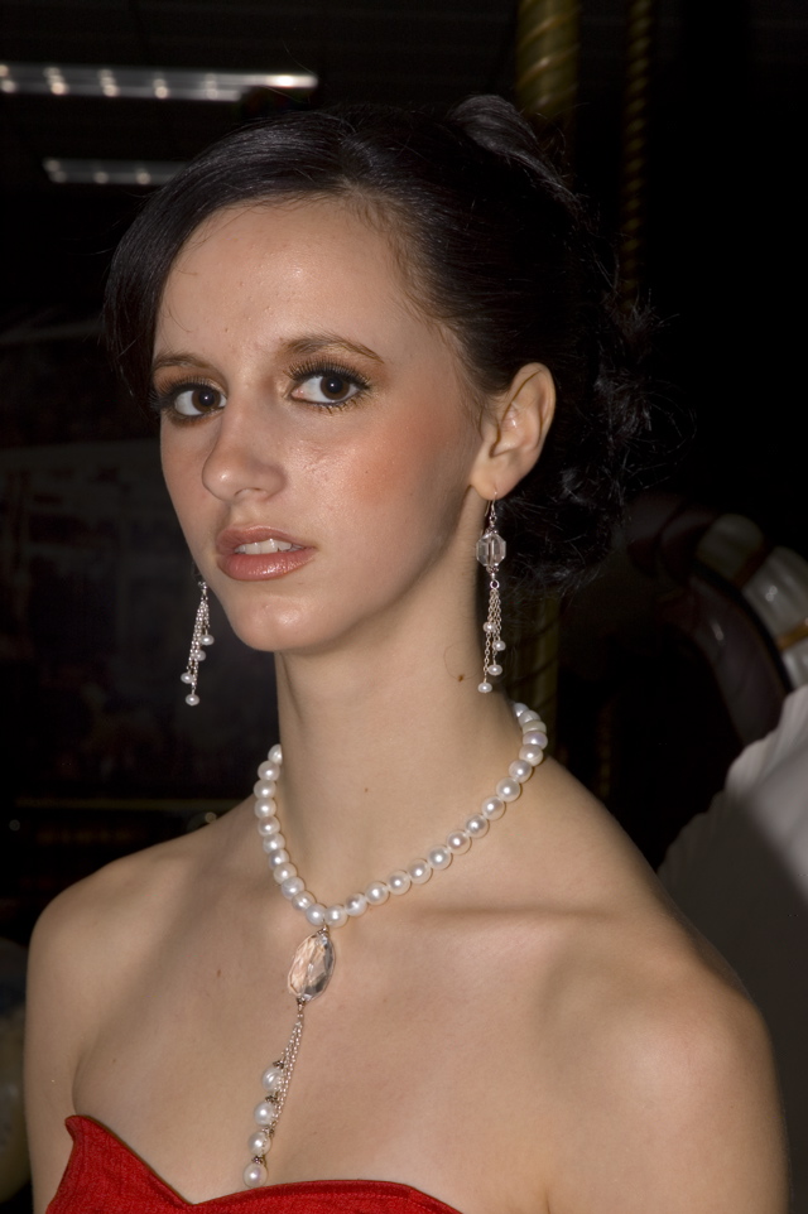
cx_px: 404
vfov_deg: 20.9
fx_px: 3287
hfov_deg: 14.0
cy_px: 607
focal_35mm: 98
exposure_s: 1/200
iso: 200
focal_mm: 65
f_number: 11
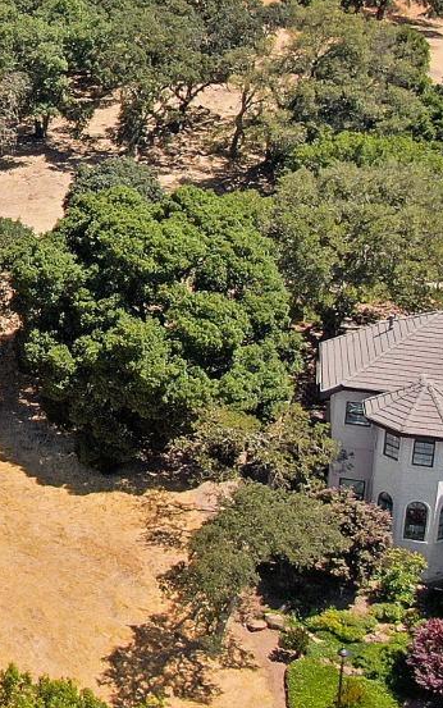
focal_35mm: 69
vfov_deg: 29.4
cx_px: -251
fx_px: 1332
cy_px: 200
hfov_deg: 16.9
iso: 100
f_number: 2.8
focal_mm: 4.39
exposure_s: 1/60
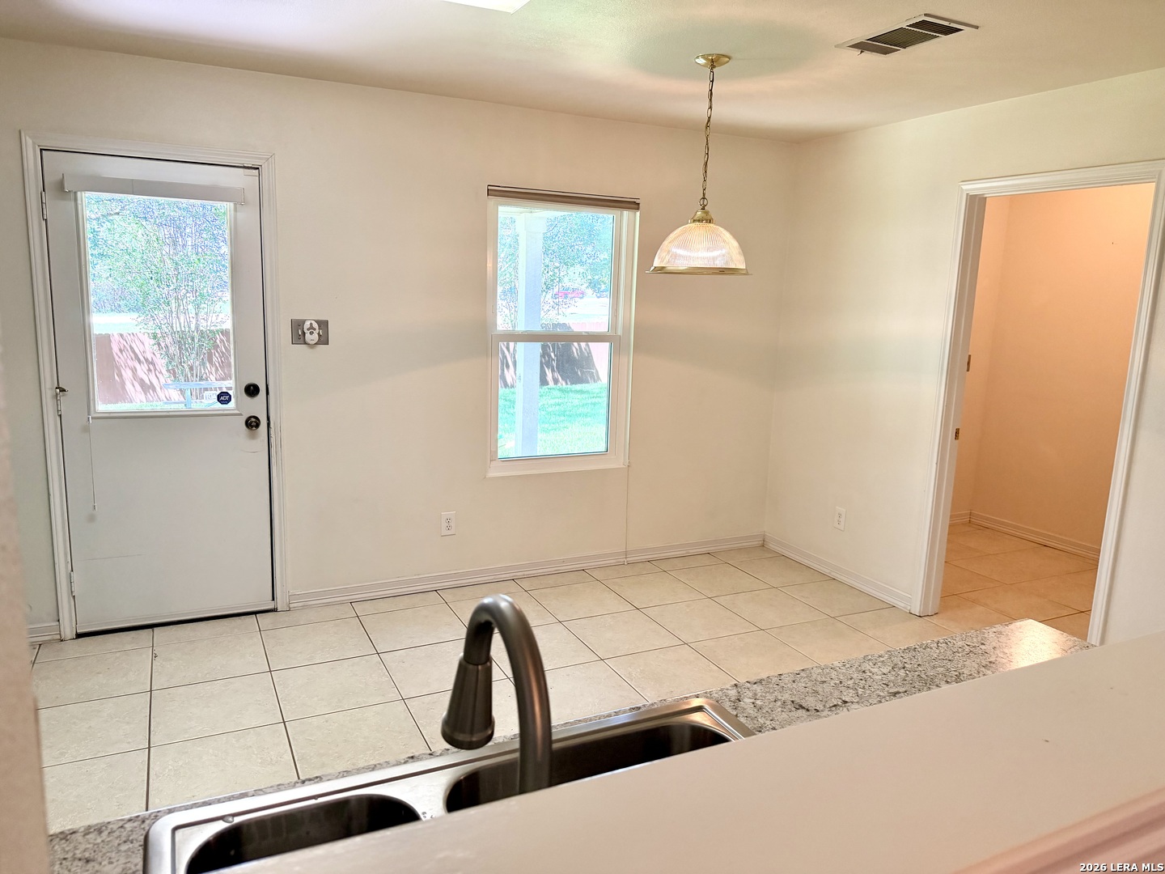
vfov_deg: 56.8
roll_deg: -1.0
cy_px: 437
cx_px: 582
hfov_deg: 71.6
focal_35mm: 24
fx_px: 808
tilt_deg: -9.4
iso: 200
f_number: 1.78
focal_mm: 6.76
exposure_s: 1/207
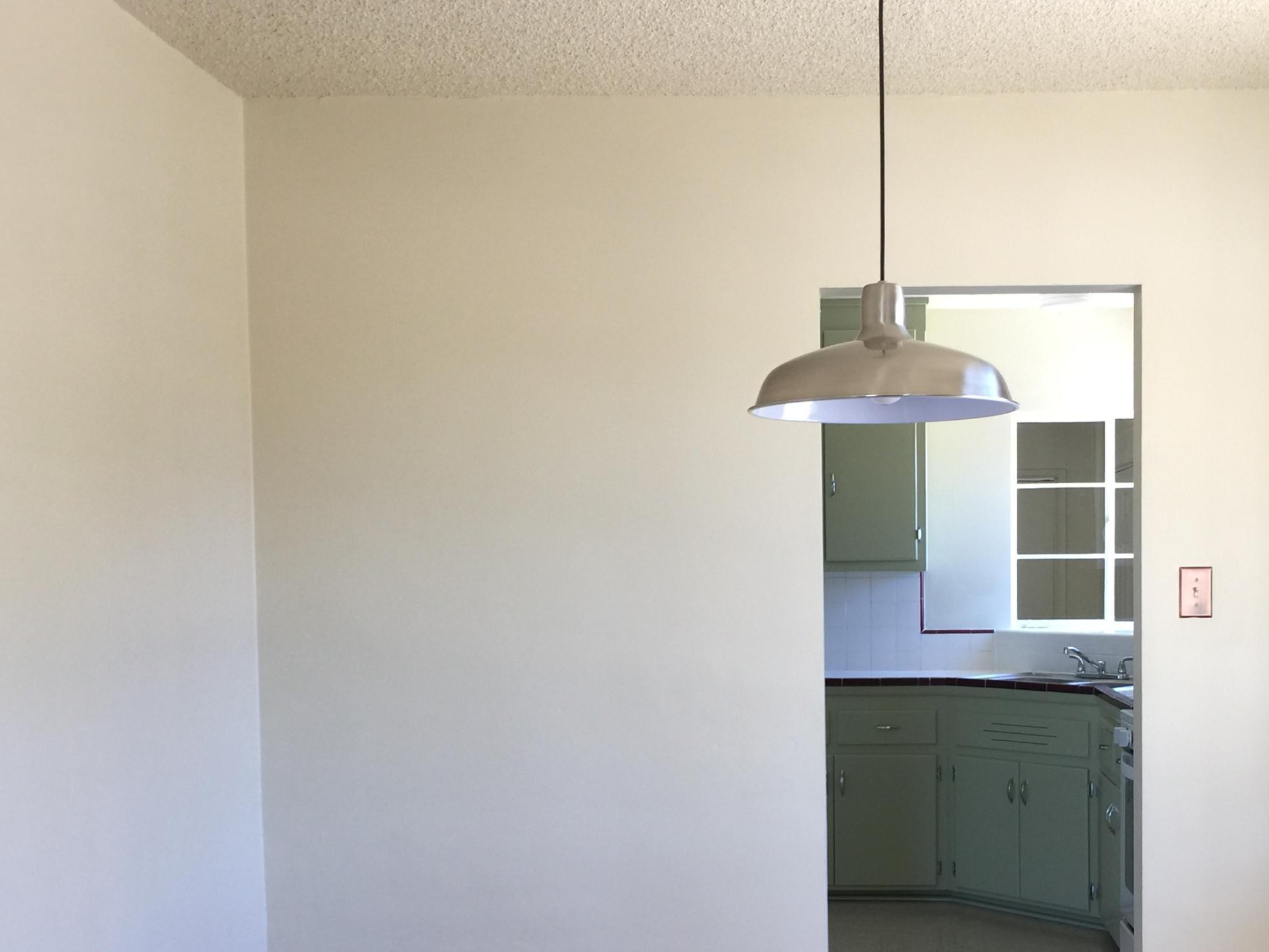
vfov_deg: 32.4
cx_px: 842
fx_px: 1613
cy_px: 675
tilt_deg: -3.2
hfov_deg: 42.4
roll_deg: +0.8
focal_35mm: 44
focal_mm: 4.15
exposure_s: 1/40
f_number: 2.2
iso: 40
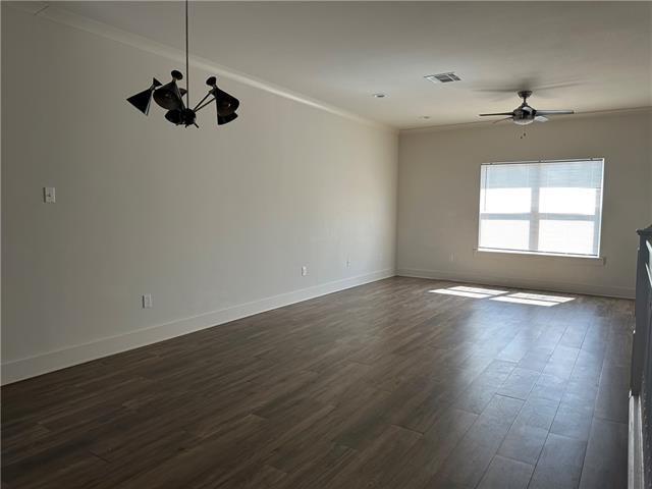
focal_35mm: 24
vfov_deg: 56.8
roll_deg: -0.5
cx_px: 326
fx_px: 452
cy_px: 244
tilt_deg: -5.1
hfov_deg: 71.6
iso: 125
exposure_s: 1/121
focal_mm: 6.86
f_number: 1.78
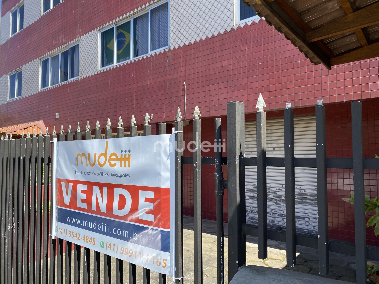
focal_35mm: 26
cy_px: 142
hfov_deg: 67.3
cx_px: 190
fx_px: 285
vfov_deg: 53.1
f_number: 1.8
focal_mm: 4.25
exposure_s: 1/1063
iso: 32
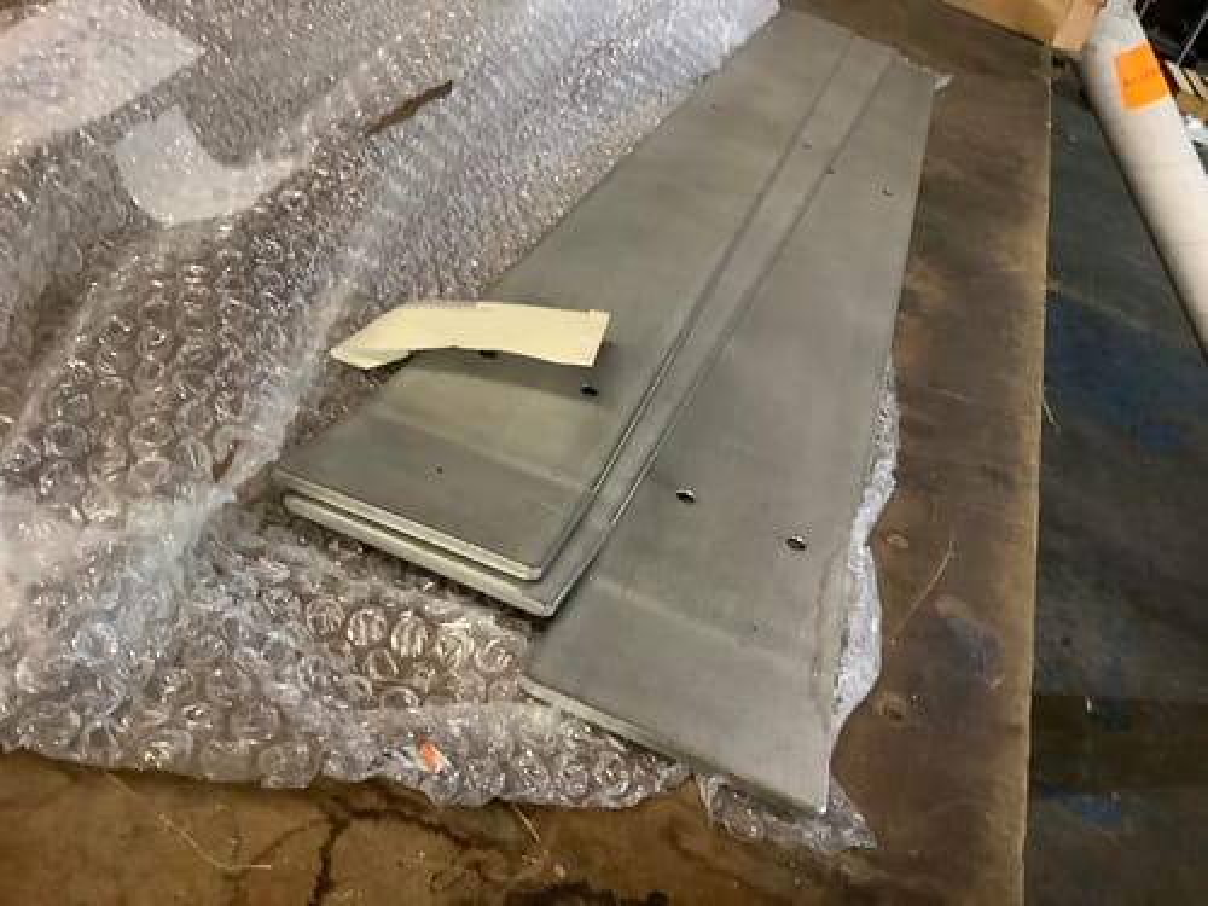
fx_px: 1082
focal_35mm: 31
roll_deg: -20.3
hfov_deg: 58.4
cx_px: 604
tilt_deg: -33.7
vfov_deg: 45.4
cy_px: 453
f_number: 2.4
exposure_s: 1/25
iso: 400
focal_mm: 3.3
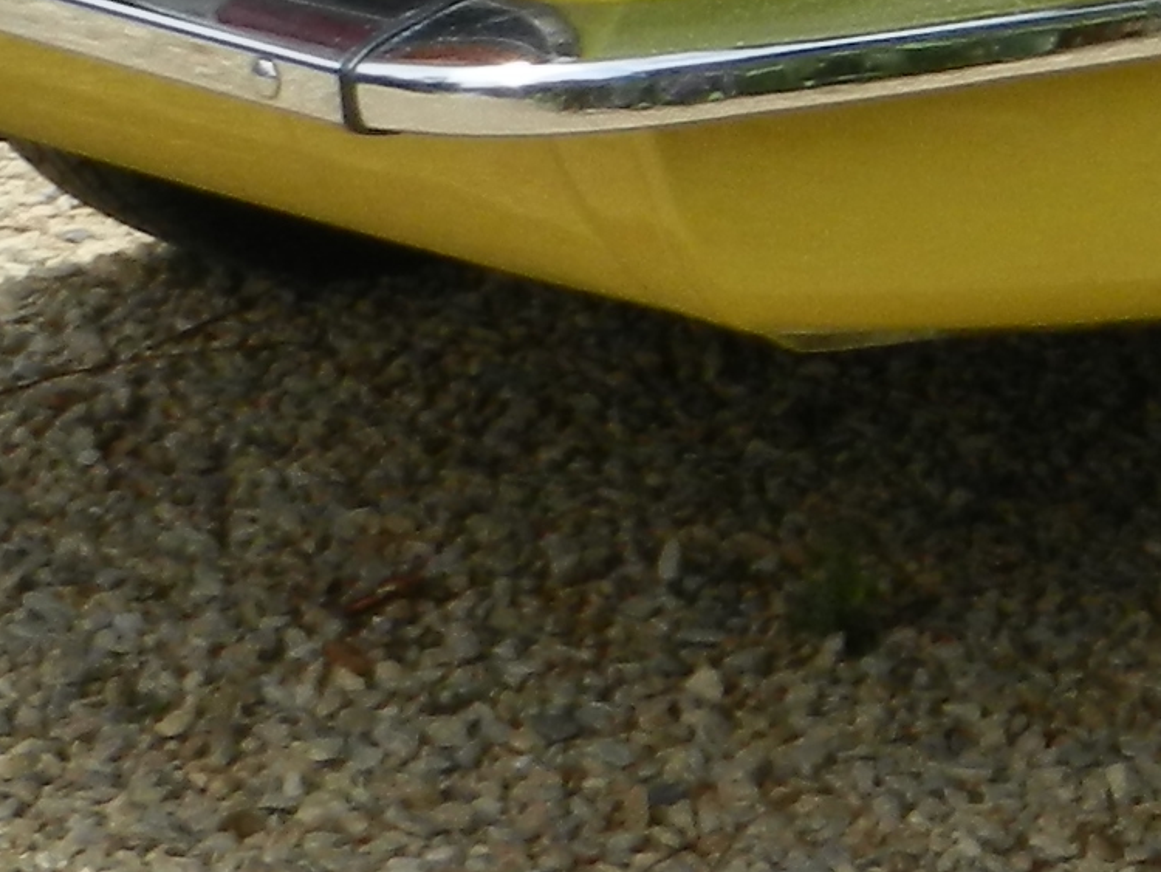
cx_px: 1805
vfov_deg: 6.0
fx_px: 8052
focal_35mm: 240
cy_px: -857
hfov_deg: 8.1
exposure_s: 1/1000
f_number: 4.2
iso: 160
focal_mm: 8.2
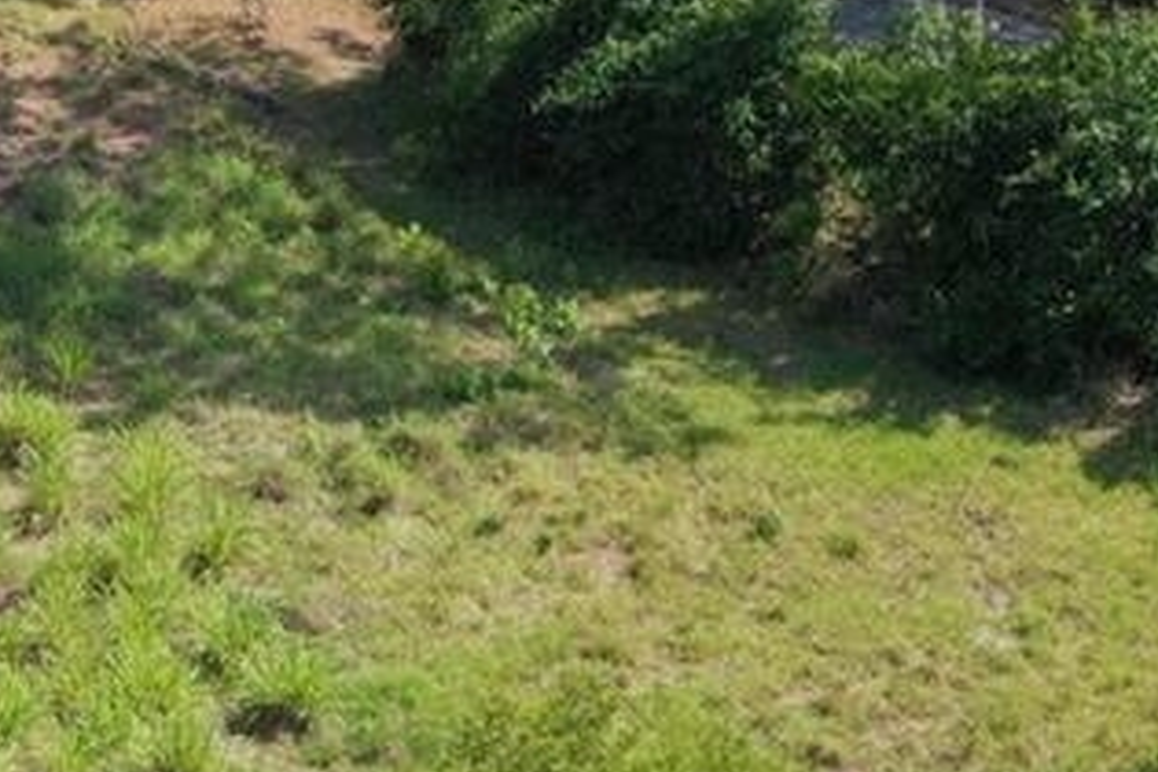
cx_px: 107
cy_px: 353
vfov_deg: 9.7
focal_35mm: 142
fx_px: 4567
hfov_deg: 14.3
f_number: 5.6
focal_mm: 10.26
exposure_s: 1/320
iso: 100
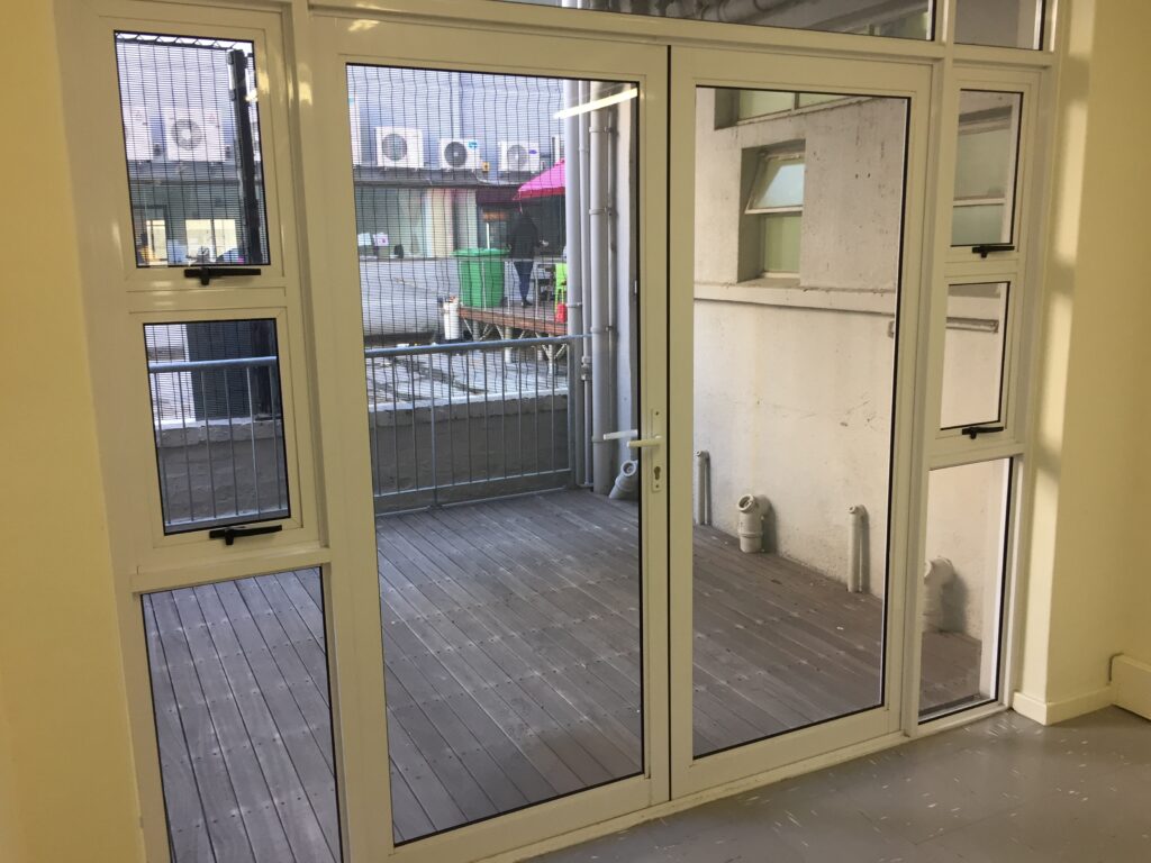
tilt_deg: -11.9
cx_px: 576
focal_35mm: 29
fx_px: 964
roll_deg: -0.2
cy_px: 432
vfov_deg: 48.2
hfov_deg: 61.7
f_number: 2.2
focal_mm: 4.15
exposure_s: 1/33
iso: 32
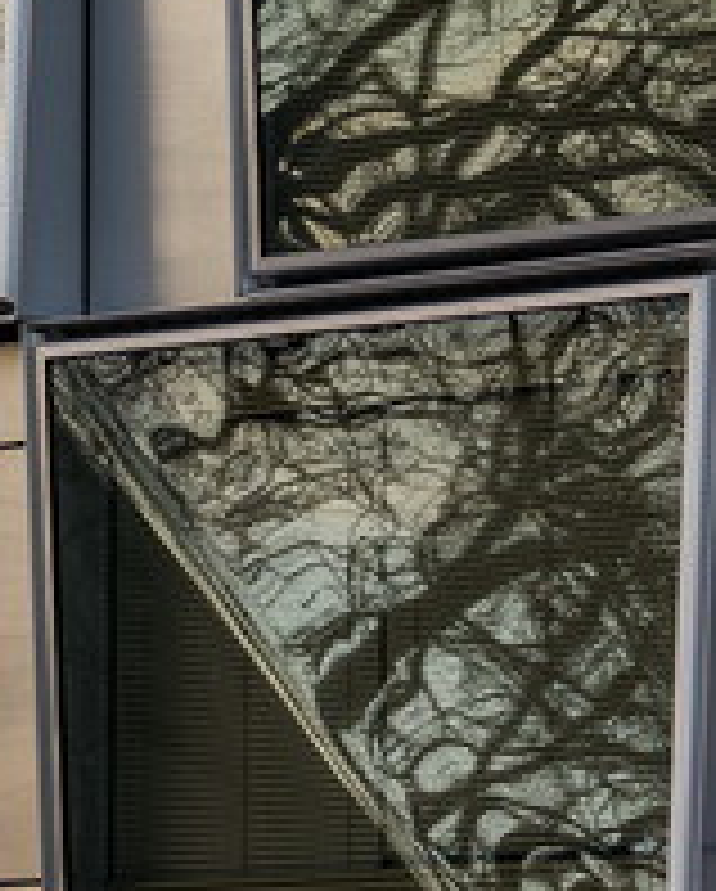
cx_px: -540
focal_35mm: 393
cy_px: -461
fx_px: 10386
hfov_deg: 3.9
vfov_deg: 4.9
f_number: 8
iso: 200
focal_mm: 50
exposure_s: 1/200
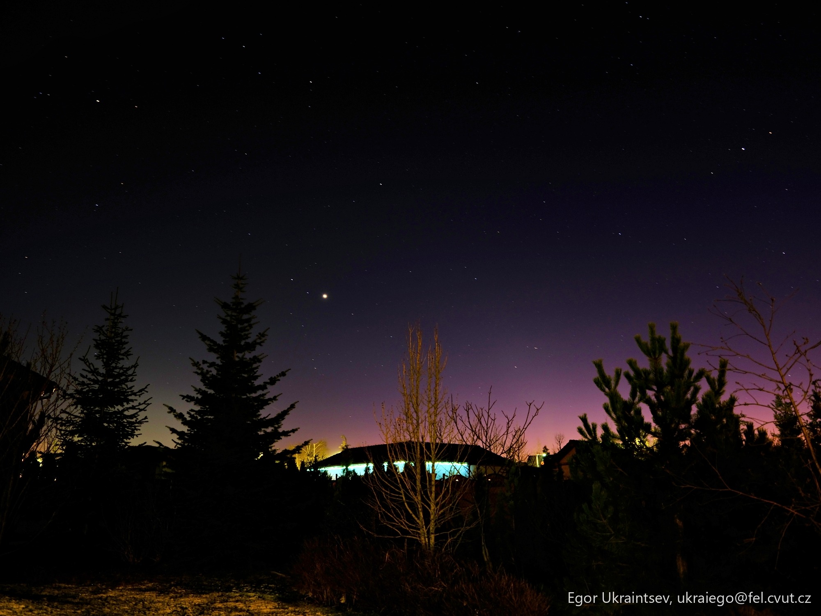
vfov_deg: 49.7
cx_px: 410
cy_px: 308
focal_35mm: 28
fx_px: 664
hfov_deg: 63.4
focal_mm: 35
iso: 400
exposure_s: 30
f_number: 6.4
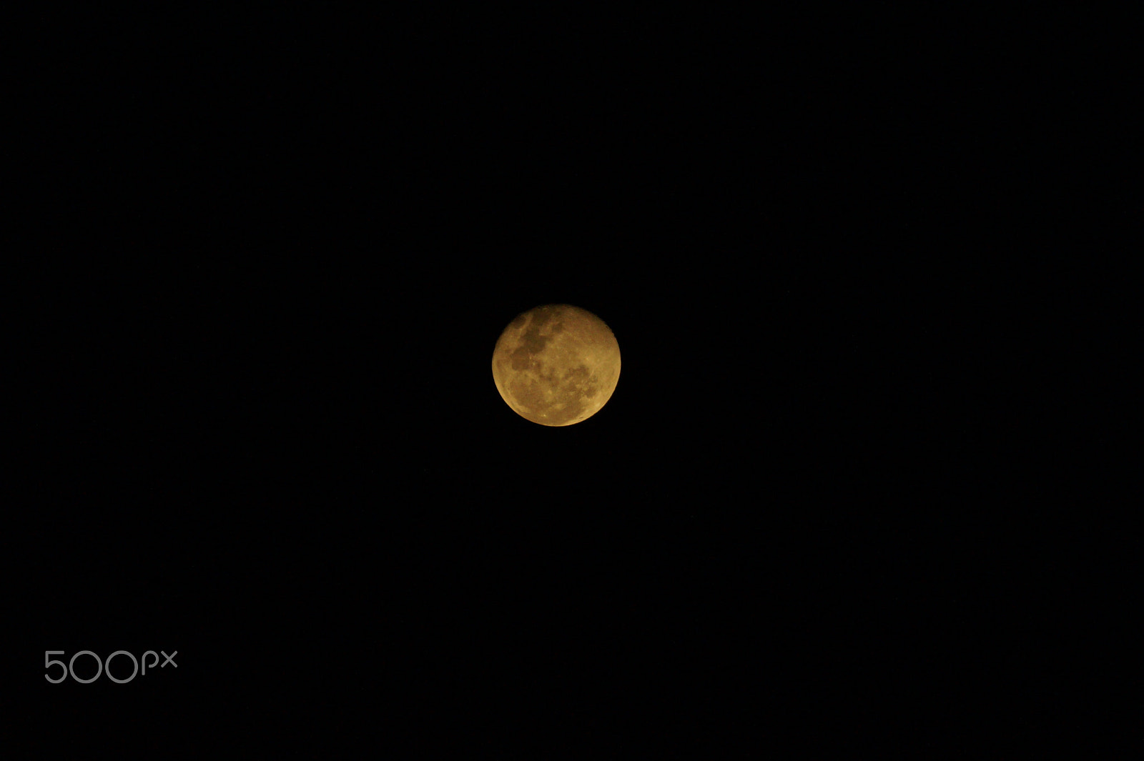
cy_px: 380
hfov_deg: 4.6
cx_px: 572
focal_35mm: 450
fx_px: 14292
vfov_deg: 3.1
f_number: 5.6
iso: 1600
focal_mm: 300
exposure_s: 1/500
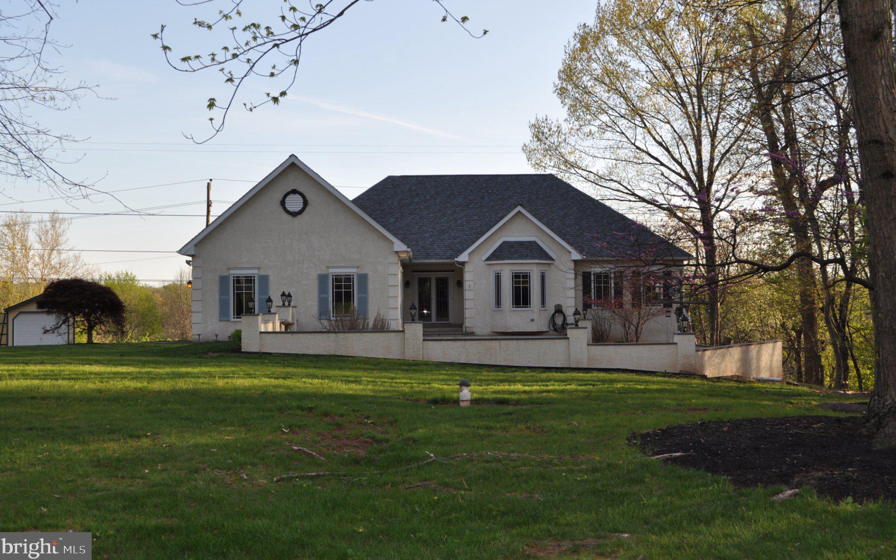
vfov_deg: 32.0
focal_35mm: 40
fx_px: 977
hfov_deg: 49.3
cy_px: 264
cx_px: 446
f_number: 8
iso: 200
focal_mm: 26
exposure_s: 1/200
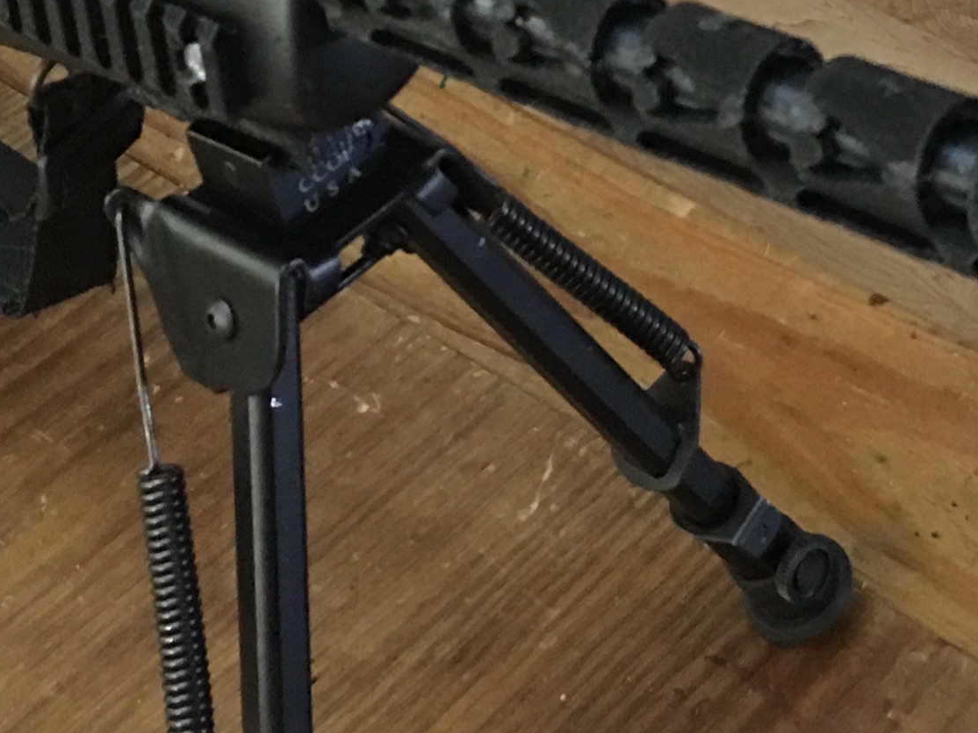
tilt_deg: -38.0
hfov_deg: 18.7
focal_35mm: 105
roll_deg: +7.7
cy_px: -80
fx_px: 2966
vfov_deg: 13.8
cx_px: 542
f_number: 2.2
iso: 100
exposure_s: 1/4
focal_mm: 4.15
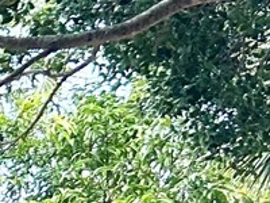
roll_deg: -3.9
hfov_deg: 7.6
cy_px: 509
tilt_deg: +4.6
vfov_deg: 6.7
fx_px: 1622
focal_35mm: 208
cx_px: -679
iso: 40
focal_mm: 5.7
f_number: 1.5
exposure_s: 1/121
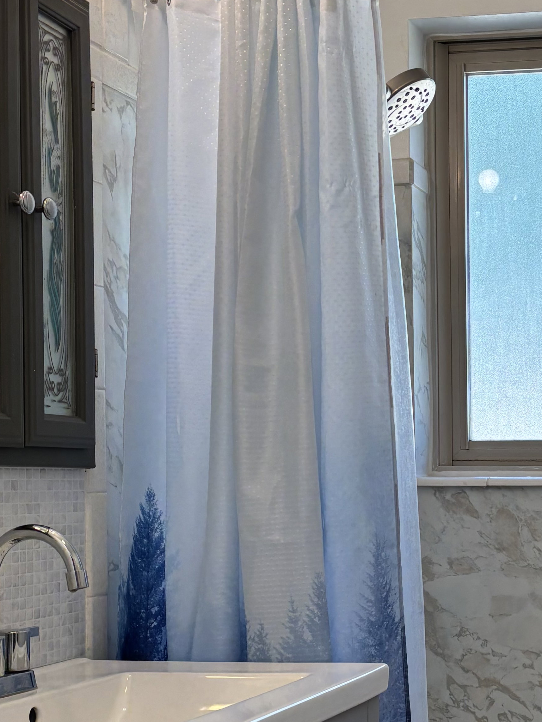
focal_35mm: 65
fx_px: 1357
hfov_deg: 21.5
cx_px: 589
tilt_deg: -0.1
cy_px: 478
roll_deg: -0.2
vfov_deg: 29.6
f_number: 1.6
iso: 50
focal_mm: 5.96
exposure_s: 1/165
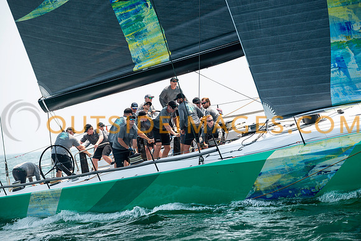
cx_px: 180
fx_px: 1454
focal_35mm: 145
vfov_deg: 9.5
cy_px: 120
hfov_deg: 14.2
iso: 250
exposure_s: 1/1000
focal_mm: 145
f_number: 5
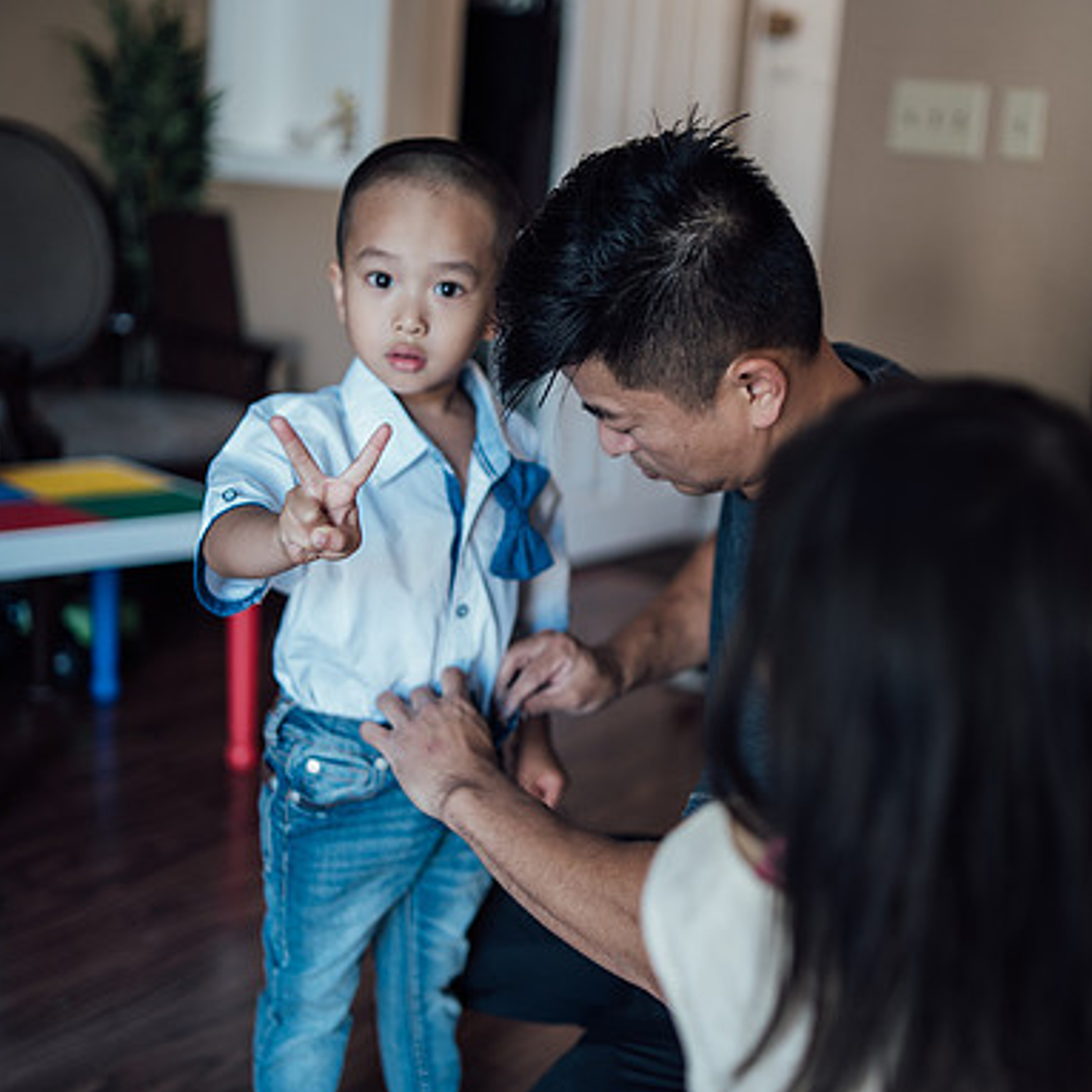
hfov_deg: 37.2
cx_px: 707
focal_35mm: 45
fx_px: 1606
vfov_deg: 37.6
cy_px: 546
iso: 400
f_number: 1.4
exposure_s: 1/160
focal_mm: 35
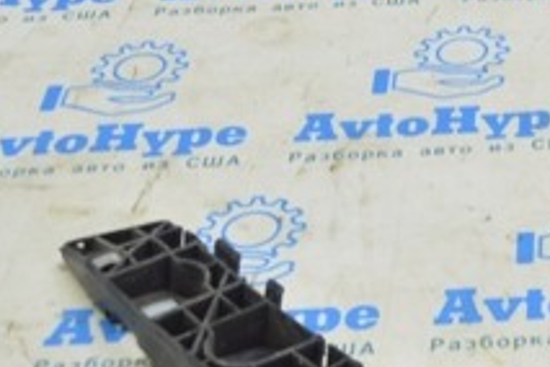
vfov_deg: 12.1
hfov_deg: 17.0
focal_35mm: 112
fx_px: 1719
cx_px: 733
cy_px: 273
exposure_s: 1/20
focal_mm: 25
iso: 400
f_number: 5.6
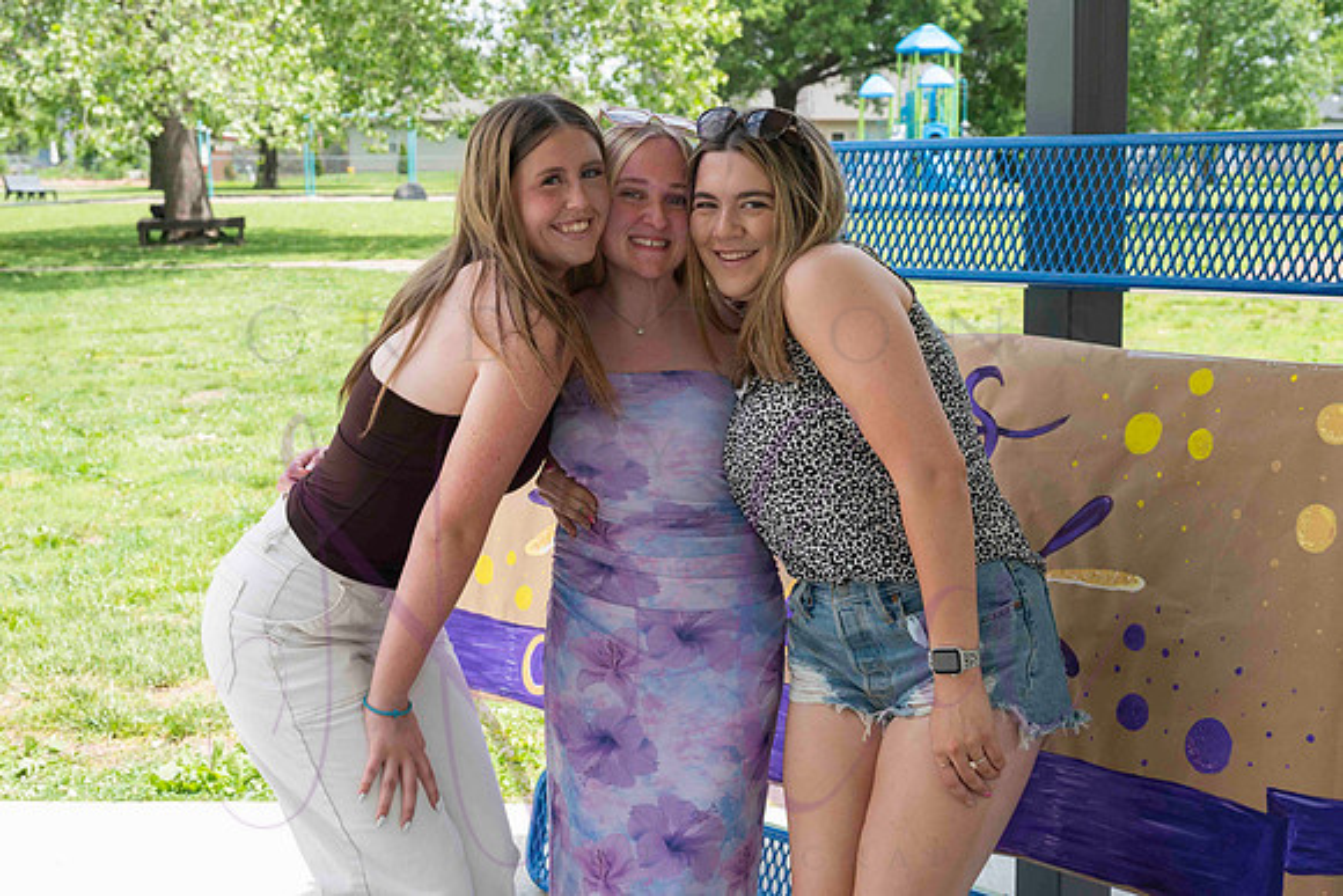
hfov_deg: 40.4
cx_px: 677
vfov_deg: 27.6
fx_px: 1823
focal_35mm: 49
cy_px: 428
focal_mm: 45
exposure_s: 1/500
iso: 400
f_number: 7.1
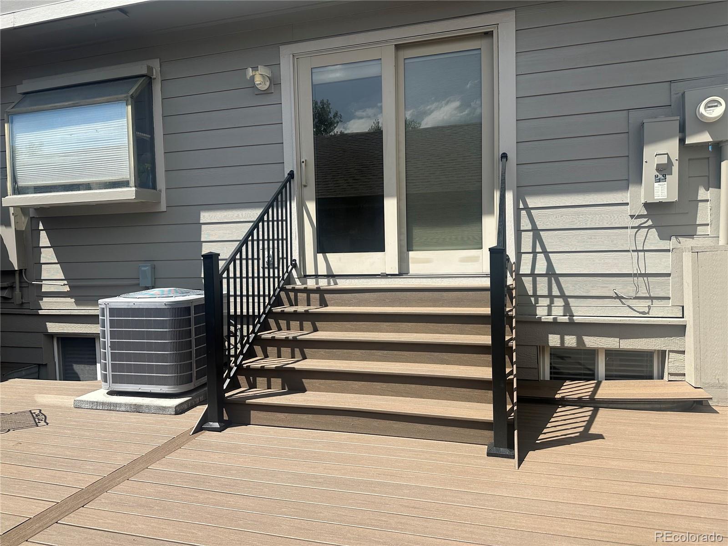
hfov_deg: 71.6
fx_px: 505
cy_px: 273
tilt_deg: -2.8
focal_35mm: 24
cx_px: 364
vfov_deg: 56.8
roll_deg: +1.2
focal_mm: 6.86
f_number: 1.78
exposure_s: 1/2809
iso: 80
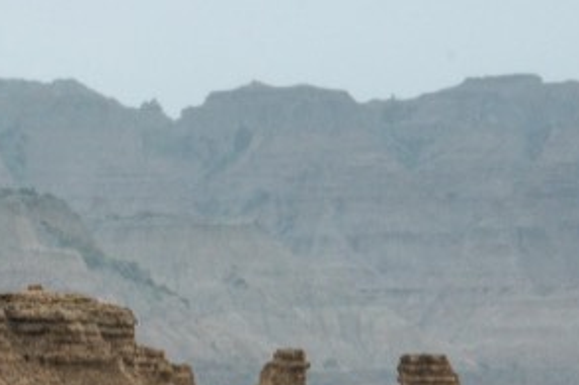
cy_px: 523
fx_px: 8407
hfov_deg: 3.9
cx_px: -51
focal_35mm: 523
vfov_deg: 2.6
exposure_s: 1/400
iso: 800
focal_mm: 170
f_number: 11
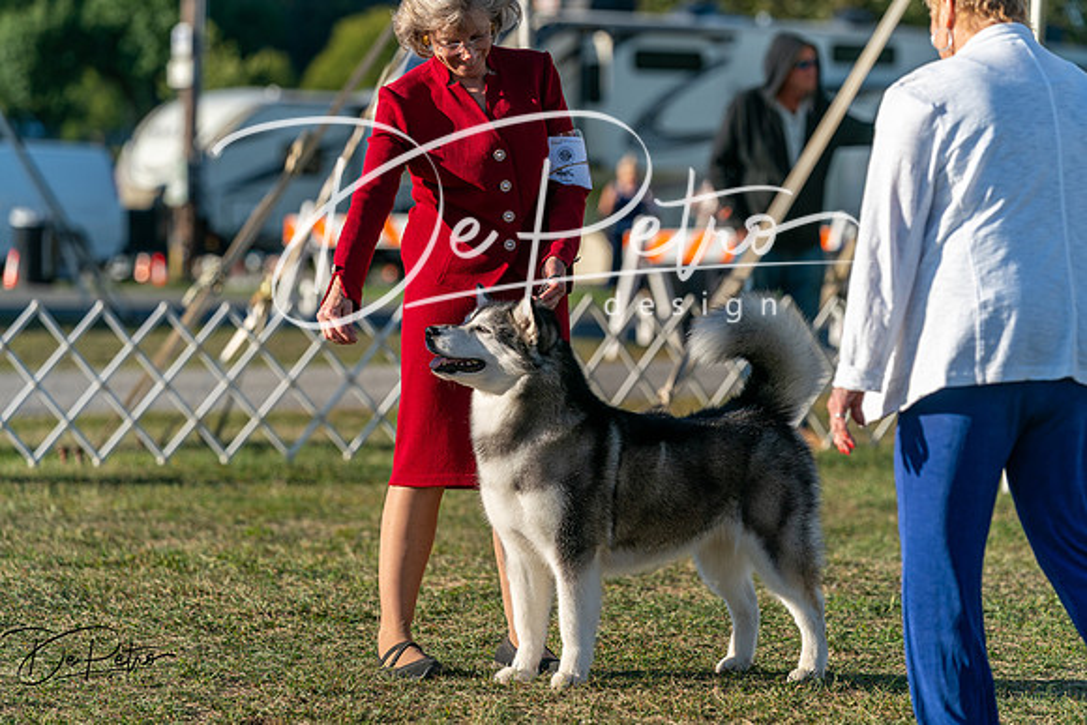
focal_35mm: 182
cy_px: 362
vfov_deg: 7.5
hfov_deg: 11.3
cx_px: 544
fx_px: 5496
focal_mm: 182
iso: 200
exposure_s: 1/1250
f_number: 4.5
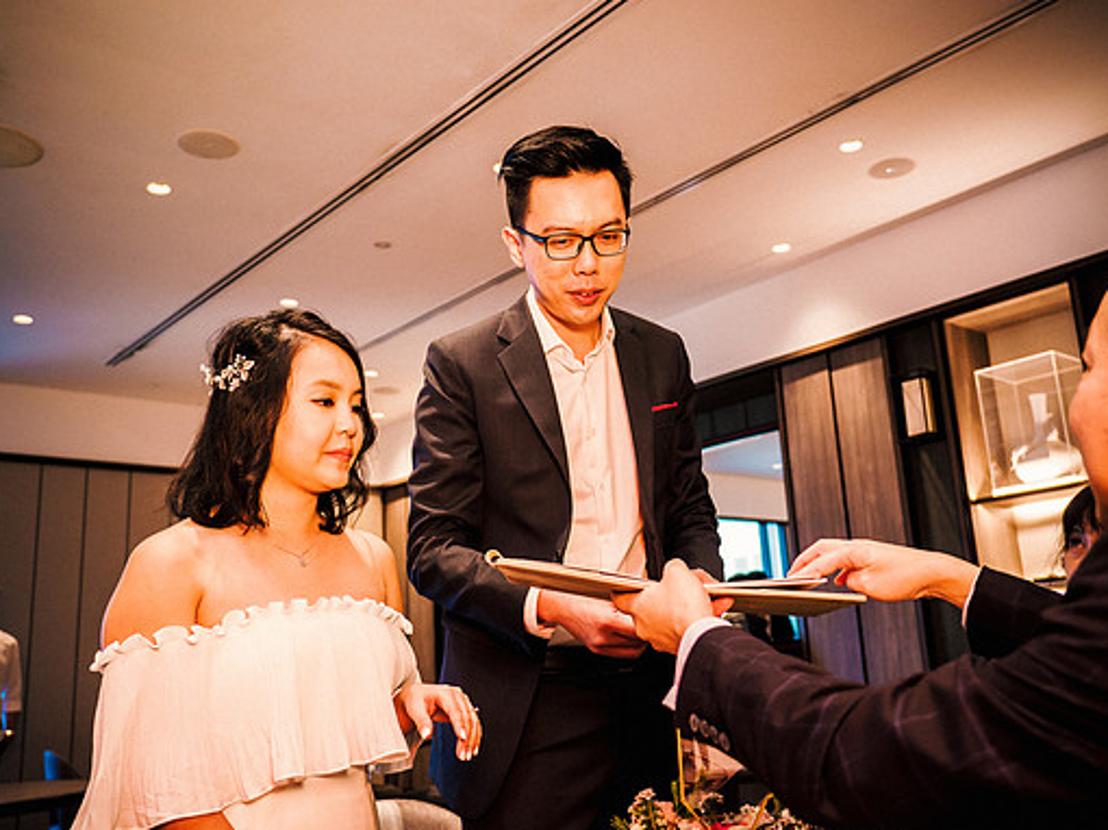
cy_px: 414
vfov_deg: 42.9
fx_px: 1056
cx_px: 602
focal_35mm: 33
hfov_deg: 55.3
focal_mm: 14
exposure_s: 1/125
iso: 800
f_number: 2
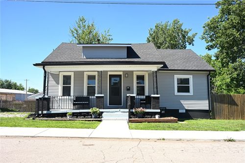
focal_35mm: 28
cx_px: 122
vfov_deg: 46.4
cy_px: 82
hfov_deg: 65.5
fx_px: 190
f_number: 9
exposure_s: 1/8
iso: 125
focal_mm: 28
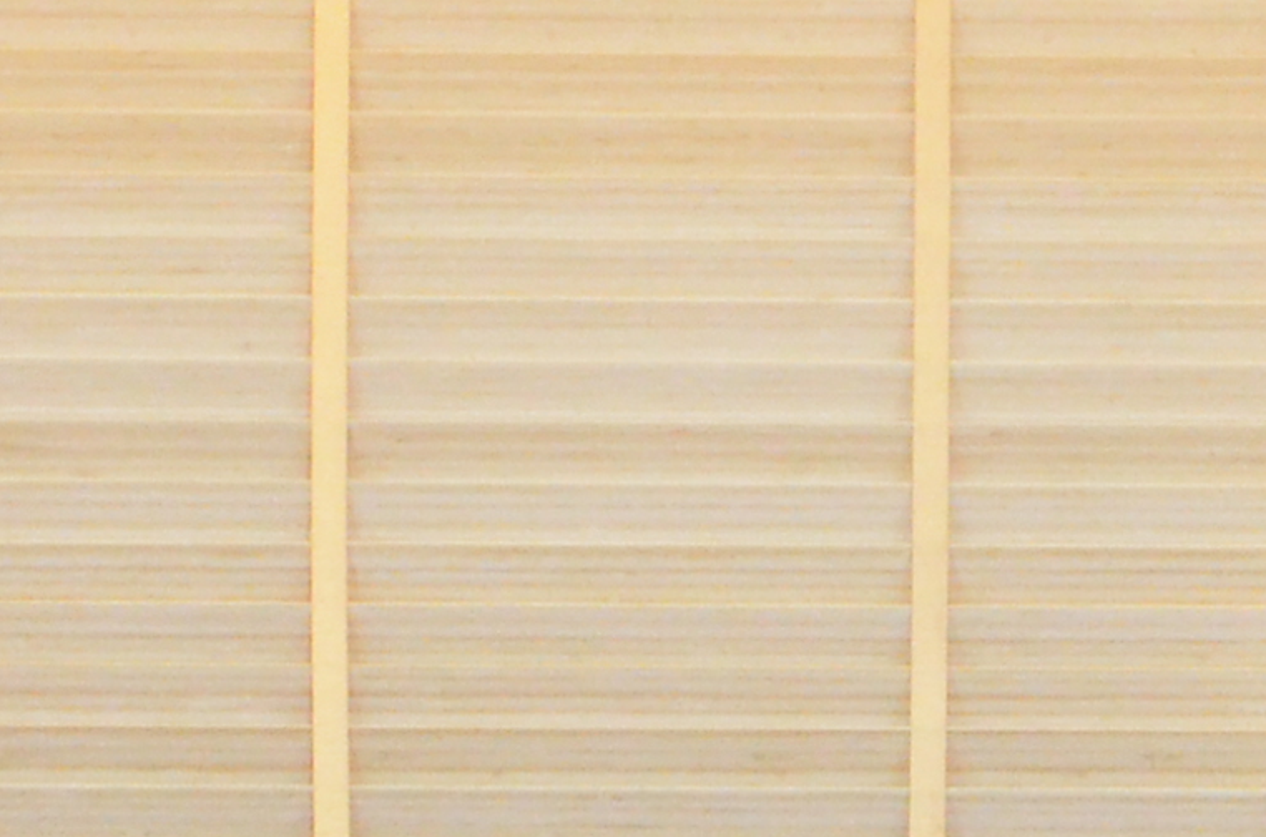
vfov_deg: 3.7
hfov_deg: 5.7
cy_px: 1148
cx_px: 1013
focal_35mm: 364
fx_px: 12769
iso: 4000
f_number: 5
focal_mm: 50
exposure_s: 1/100
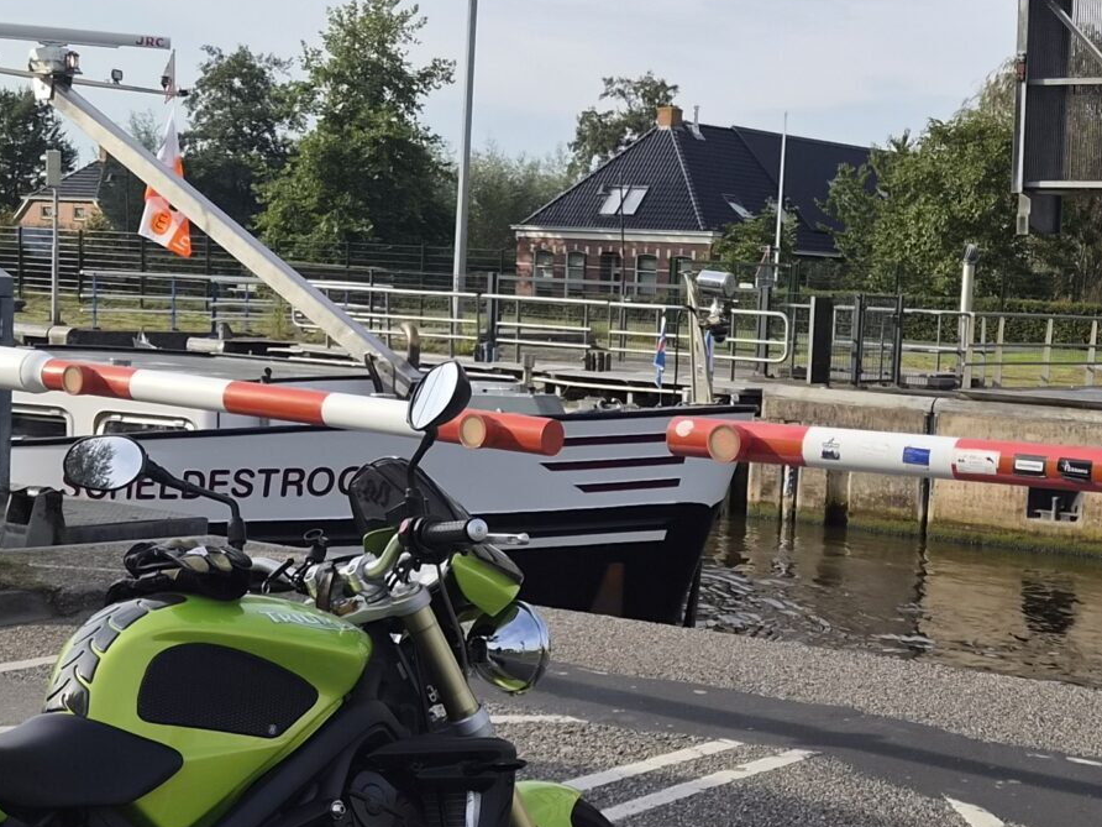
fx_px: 2101
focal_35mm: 66
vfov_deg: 22.2
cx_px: 765
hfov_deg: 29.1
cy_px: 515
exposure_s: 1/3368
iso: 80
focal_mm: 5.4
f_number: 1.8
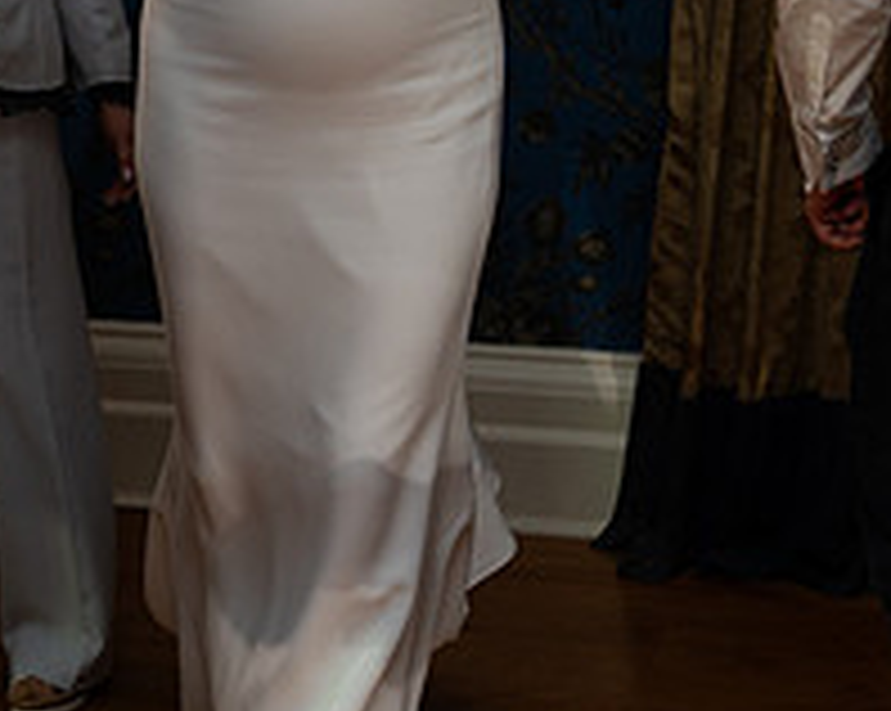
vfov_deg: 12.2
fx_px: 3267
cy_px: -92
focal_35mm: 124
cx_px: 50
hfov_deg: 15.3
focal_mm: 45
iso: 1250
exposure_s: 1/160
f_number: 2.8
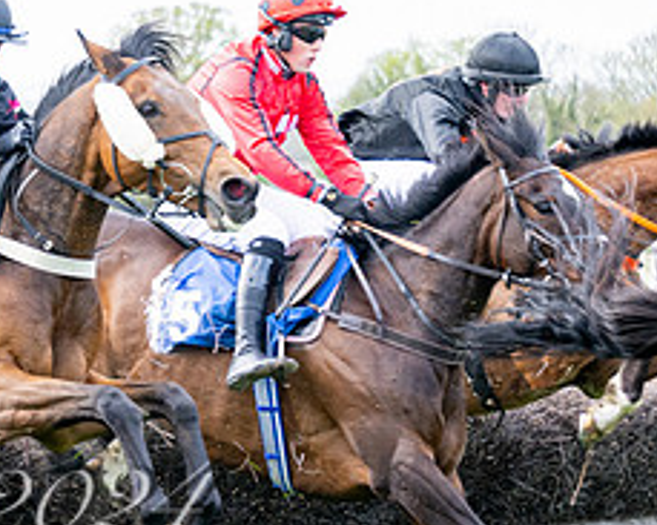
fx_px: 4315
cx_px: -260
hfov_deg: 8.5
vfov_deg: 7.0
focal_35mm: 222
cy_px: 233
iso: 400
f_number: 4
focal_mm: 70
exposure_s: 1/1000
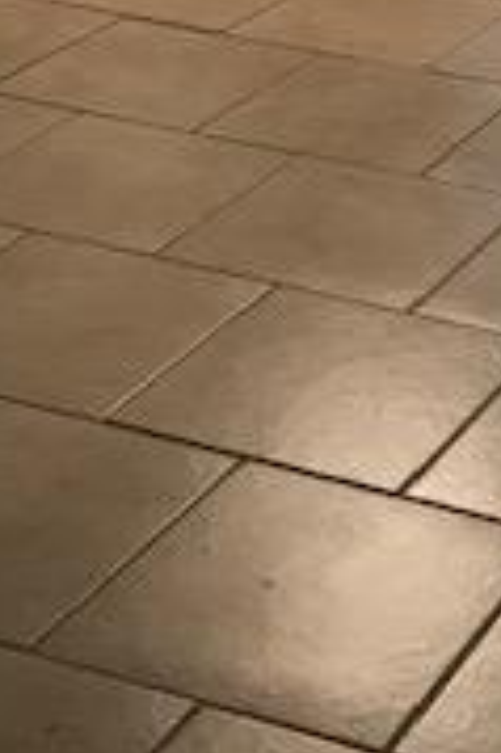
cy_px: -248
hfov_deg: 12.5
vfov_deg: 18.2
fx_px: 2175
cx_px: 758
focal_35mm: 104
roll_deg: -2.2
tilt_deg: -11.3
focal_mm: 3.99
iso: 40
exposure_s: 1/24
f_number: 1.8
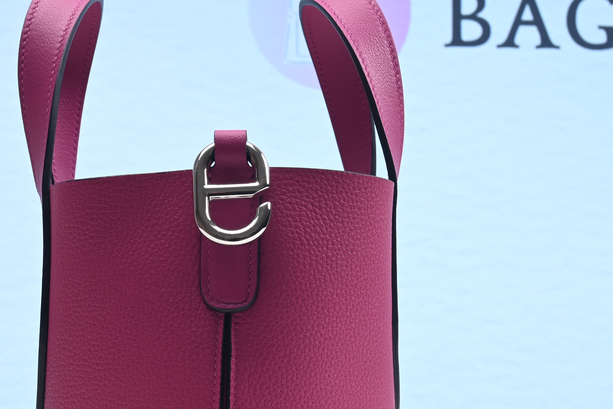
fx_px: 1498
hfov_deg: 23.1
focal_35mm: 88
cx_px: 335
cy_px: 327
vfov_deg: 15.4
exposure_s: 1/2
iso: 100
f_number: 16
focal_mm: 43
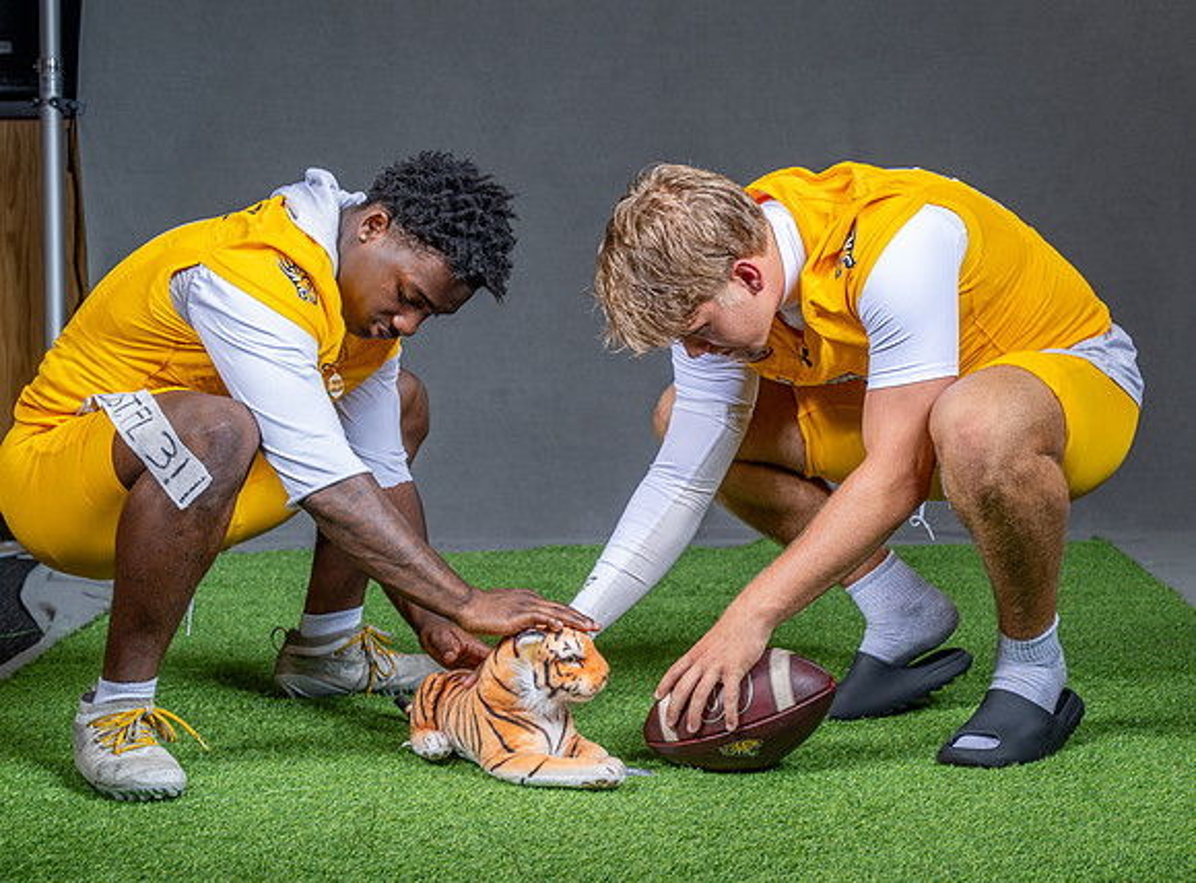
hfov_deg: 26.5
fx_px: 2531
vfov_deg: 19.8
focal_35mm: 74
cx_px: 760
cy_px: 459
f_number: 6.3
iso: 100
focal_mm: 60
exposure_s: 1/200
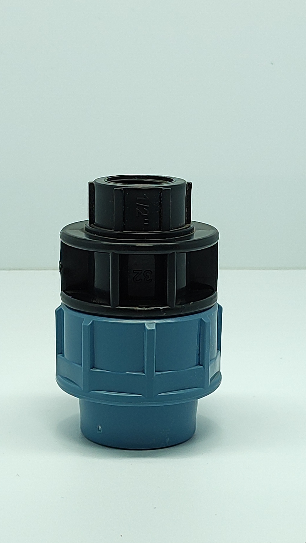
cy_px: 284
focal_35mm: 28
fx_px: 404
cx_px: 138
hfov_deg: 41.5
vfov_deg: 67.9
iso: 200
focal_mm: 5.89
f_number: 1.89
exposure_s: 1/250
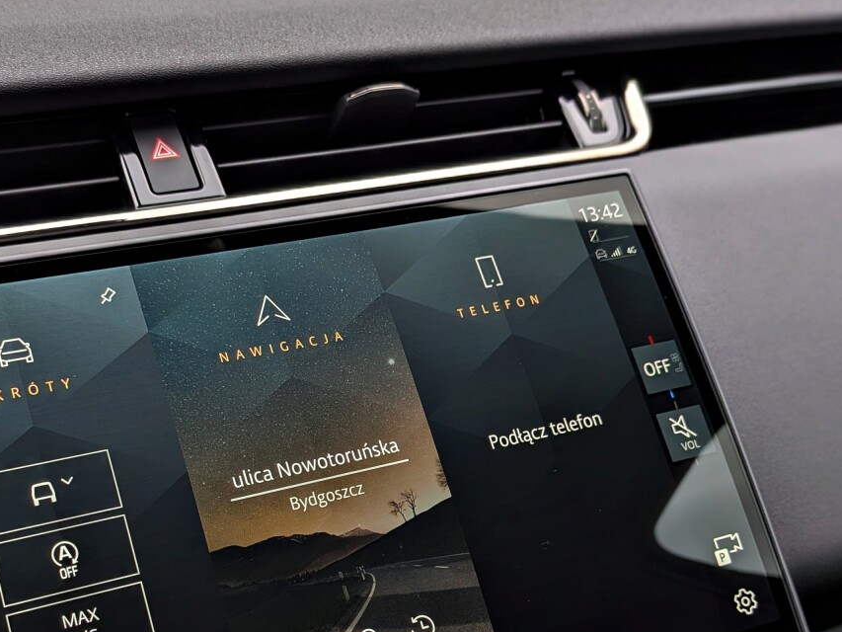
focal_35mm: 45
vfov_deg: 31.8
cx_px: 342
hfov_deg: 41.9
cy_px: 443
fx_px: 1095
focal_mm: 4.53
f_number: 1.7
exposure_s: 1/130
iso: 33
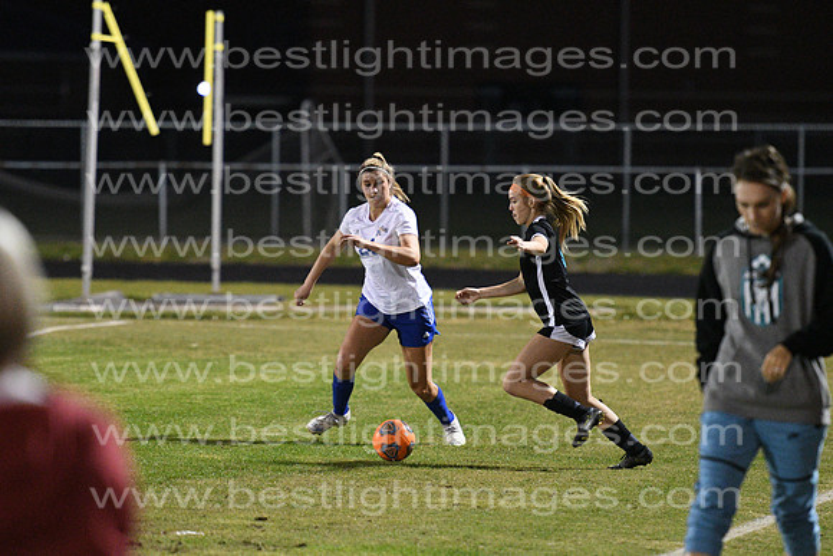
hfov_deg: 7.4
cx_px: 416
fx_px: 6422
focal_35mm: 278
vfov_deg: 5.0
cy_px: 278
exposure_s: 1/800
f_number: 2.8
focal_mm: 185
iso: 8000
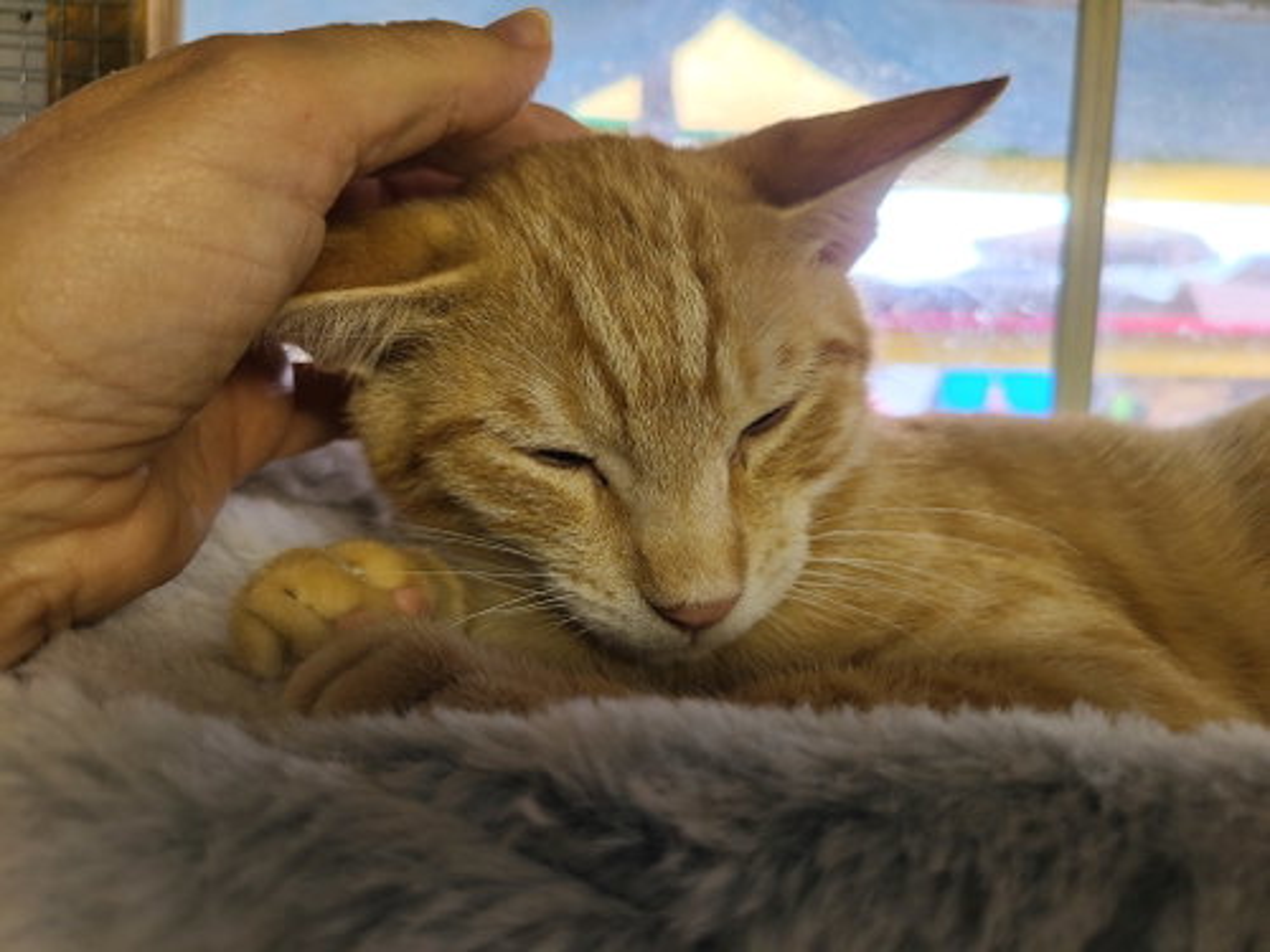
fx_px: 954
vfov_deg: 53.1
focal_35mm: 26
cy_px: 476
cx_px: 635
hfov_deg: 67.3
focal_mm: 5.4
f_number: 1.8
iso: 80
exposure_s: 1/60
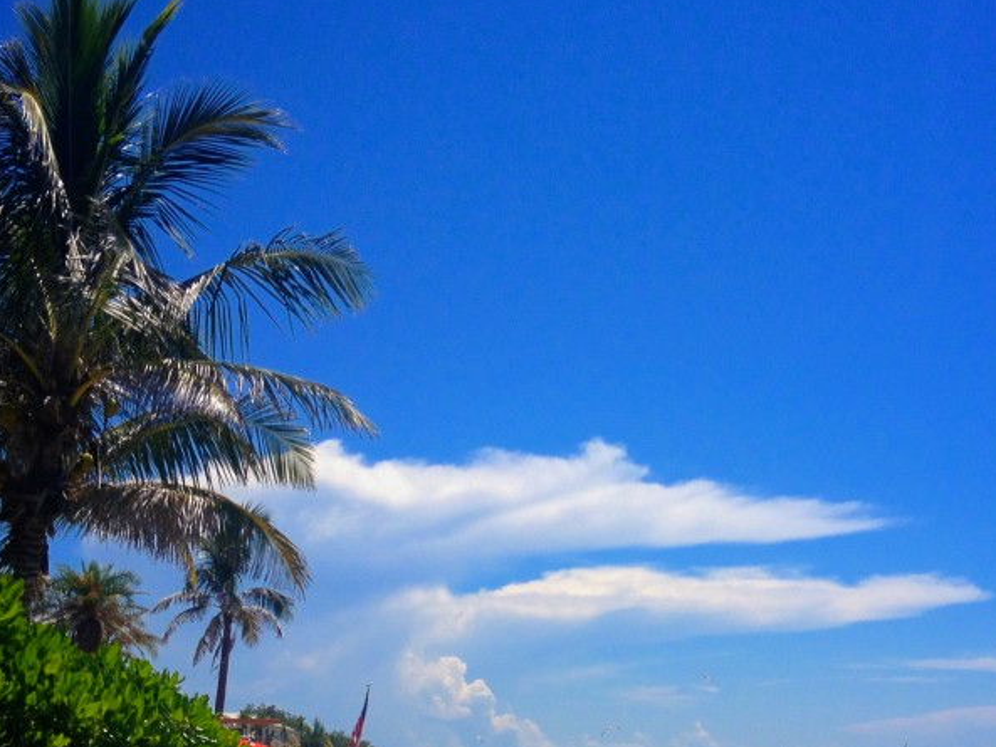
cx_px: 621
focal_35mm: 59
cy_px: 529
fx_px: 1698
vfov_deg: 24.6
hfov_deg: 32.5
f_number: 2.4
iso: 50
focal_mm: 4.28
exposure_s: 1/3067
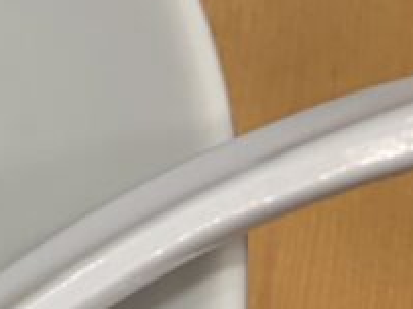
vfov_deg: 9.0
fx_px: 1956
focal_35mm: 164
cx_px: -826
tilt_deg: -59.4
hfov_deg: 9.5
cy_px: 195
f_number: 1.6
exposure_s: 1/100
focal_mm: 5.96
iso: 125
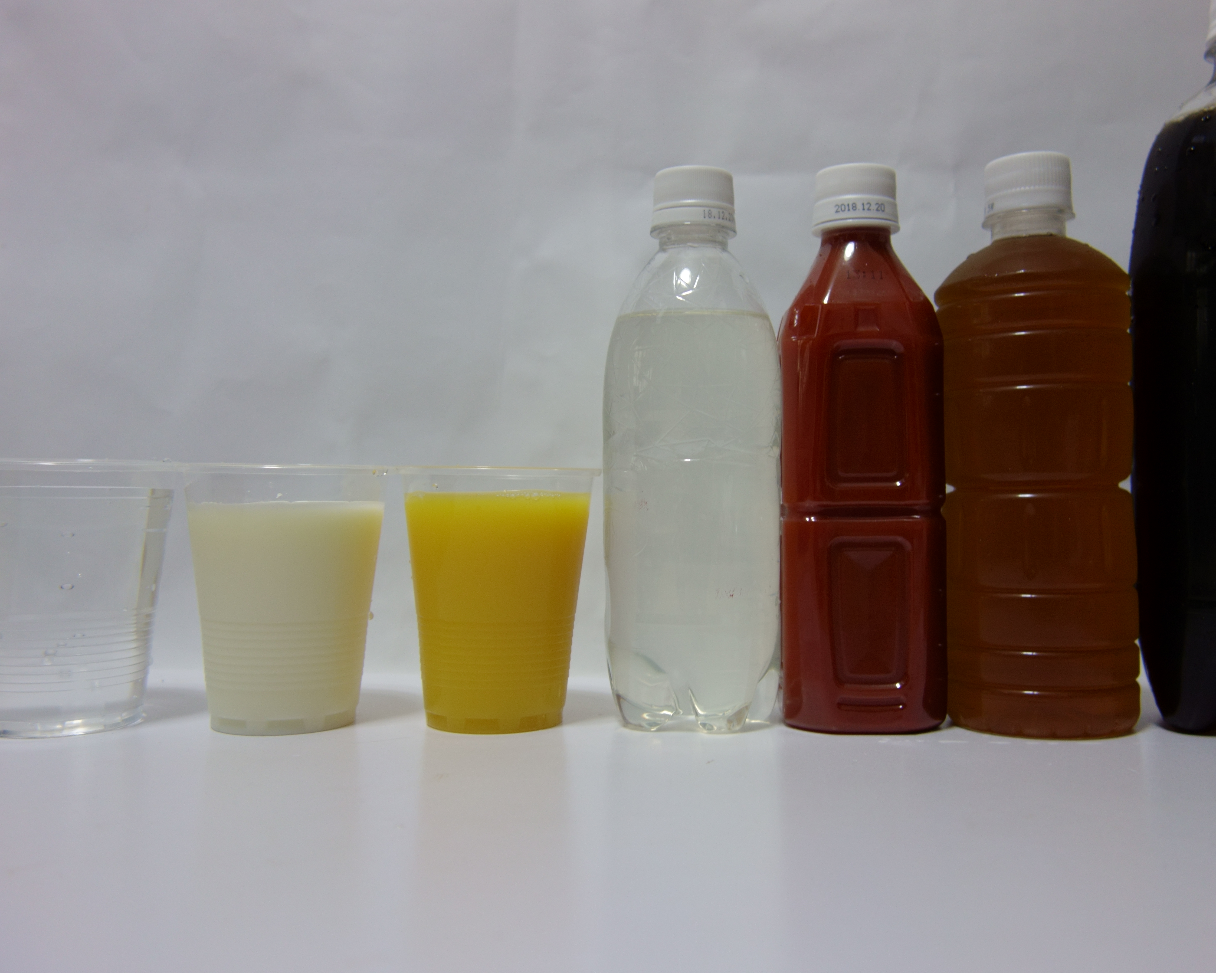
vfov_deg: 45.8
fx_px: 1152
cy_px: 481
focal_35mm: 32
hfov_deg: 55.6
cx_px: 669
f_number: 1.8
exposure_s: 1/30
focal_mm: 10.4
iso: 125
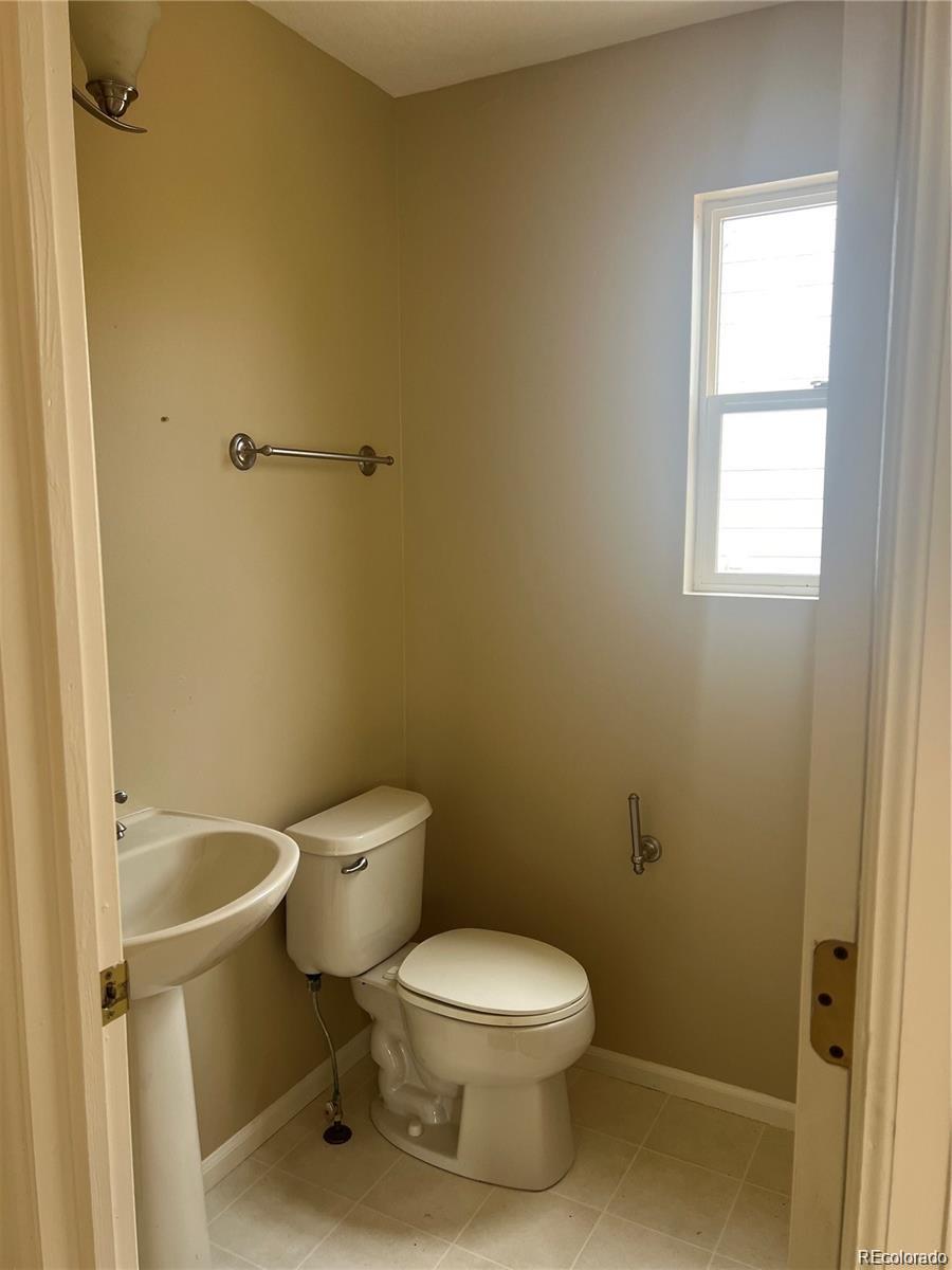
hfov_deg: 53.1
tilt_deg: -7.8
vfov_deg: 67.3
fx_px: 953
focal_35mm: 26
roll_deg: +0.5
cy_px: 635
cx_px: 476
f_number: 1.5
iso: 100
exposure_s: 1/121
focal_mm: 5.7
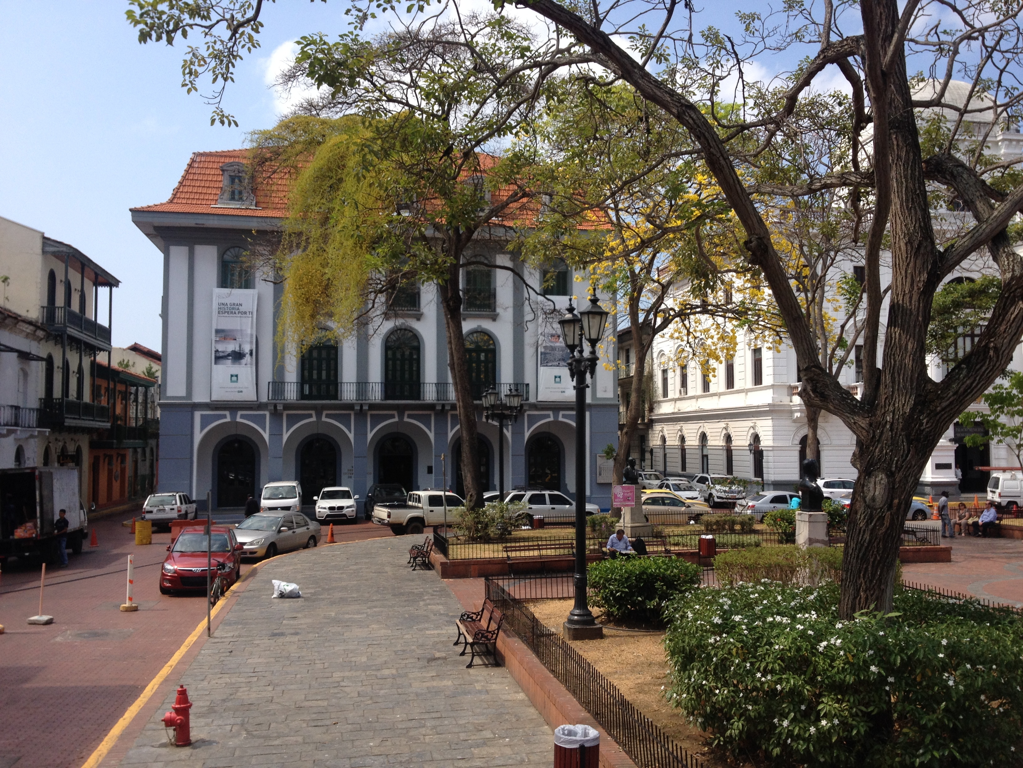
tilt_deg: -0.5
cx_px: 512
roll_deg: +0.9
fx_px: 1034
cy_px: 384
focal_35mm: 35
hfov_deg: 52.6
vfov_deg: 40.7
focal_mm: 4.28
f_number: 2.4
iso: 50
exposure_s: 1/1453
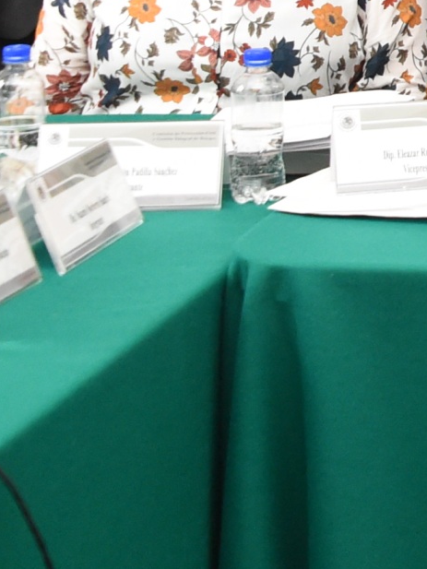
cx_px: 996
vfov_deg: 13.4
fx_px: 2318
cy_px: -220
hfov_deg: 9.5
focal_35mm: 141
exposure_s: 1/100
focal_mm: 35
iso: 5000
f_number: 6.3
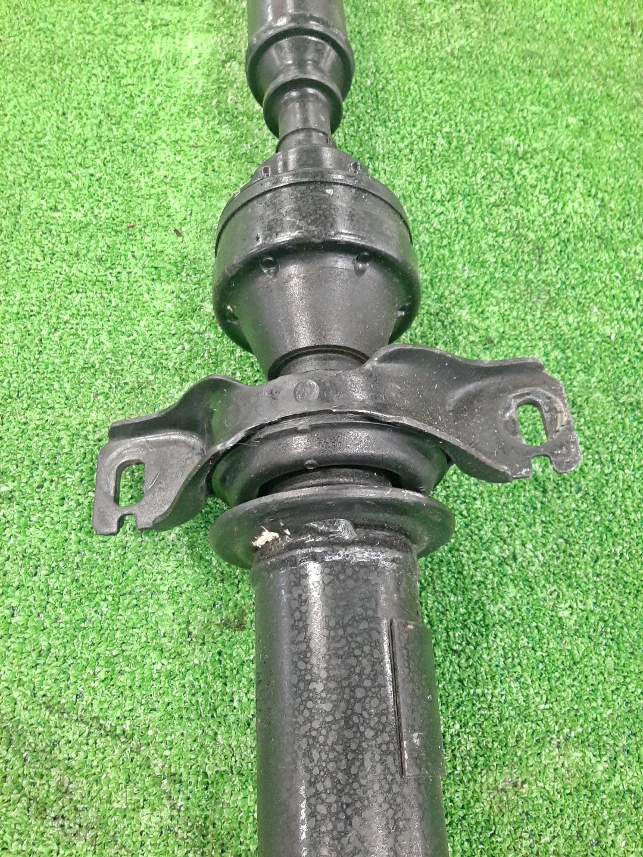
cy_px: 428
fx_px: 644
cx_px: 322
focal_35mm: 26
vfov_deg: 67.3
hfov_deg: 53.1
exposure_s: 1/25
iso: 425
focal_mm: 3.93
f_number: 1.7
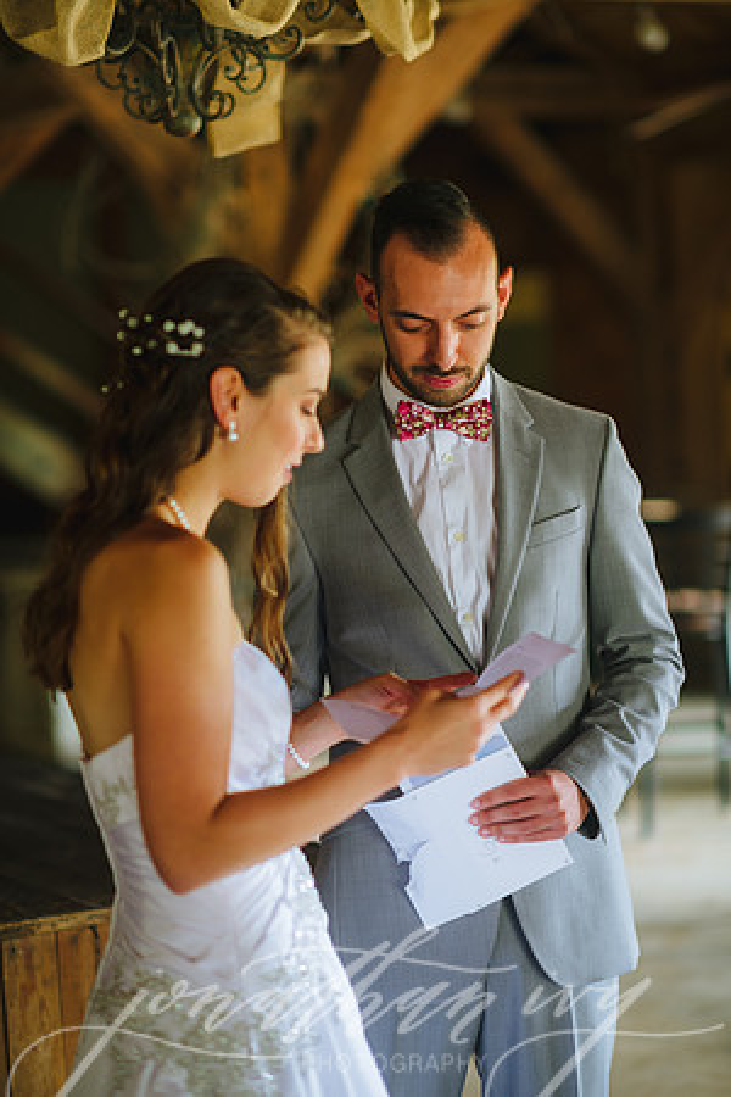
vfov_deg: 23.9
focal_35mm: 85
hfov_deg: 16.1
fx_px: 2589
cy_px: 548
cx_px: 366
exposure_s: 1/60
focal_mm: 85
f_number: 2
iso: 200
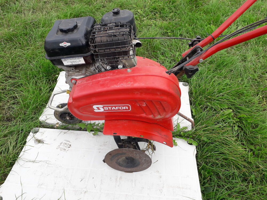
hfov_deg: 65.3
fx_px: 208
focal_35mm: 27
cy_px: 100
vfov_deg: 51.4
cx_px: 134
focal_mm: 3.6
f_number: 1.9
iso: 40
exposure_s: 1/623
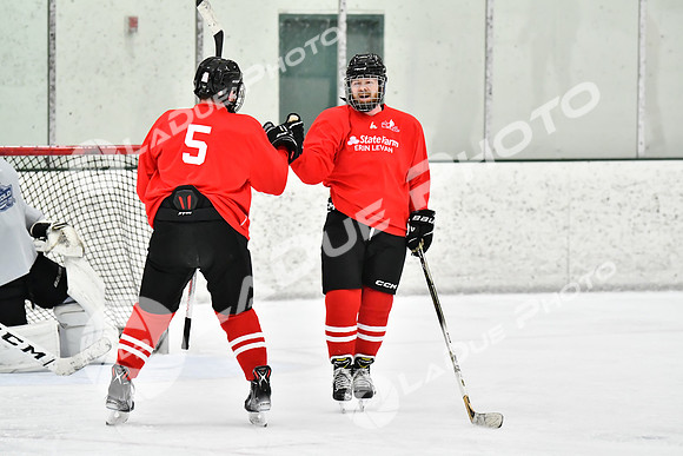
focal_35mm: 225
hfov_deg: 9.1
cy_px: 228
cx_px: 342
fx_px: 4270
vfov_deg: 6.1
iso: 5000
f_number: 2.8
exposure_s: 1/1250
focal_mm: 150
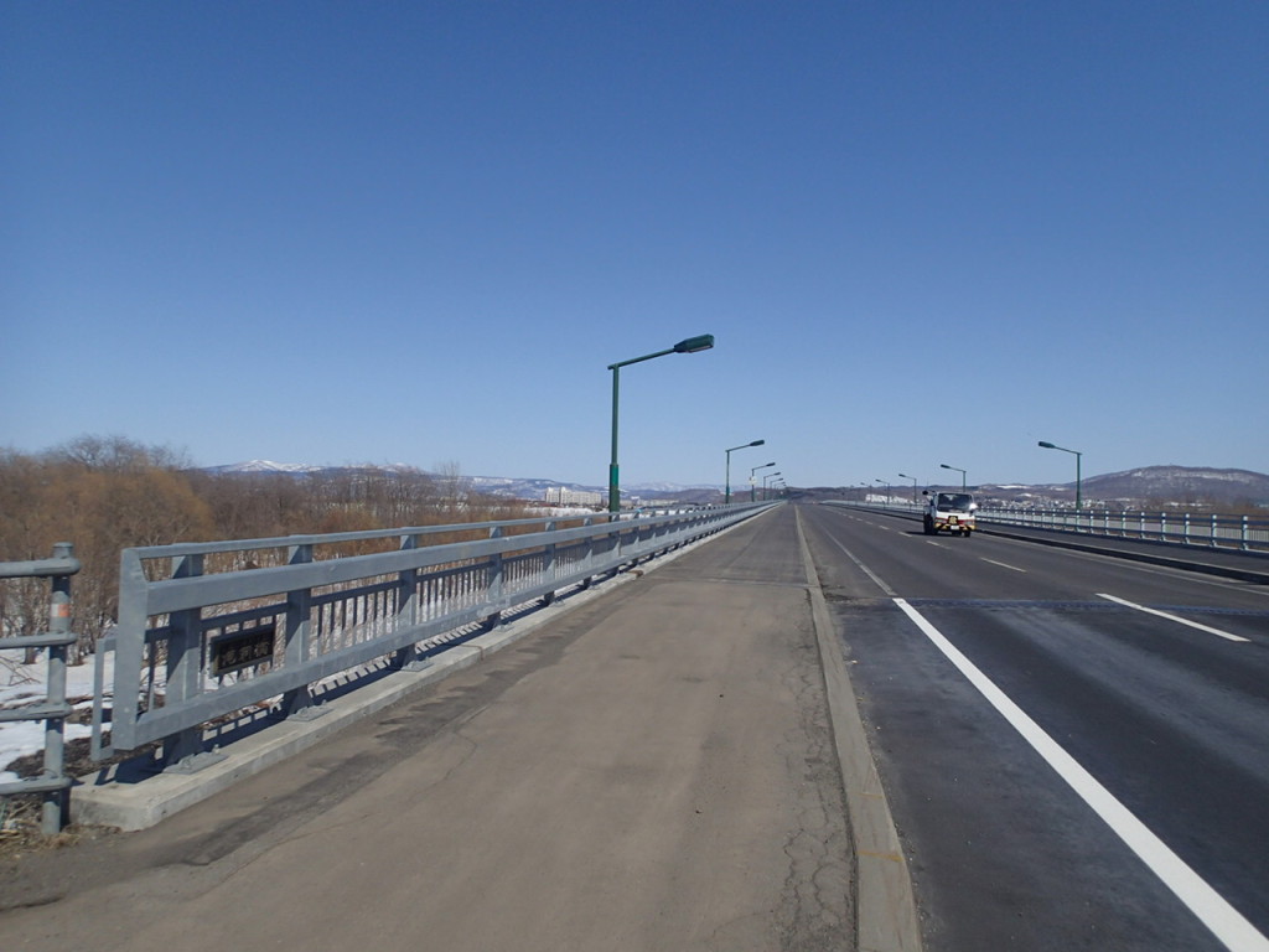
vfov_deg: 54.9
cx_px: 634
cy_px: 476
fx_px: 916
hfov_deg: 69.4
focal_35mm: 25
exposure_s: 1/400
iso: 100
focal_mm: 4.5
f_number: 8
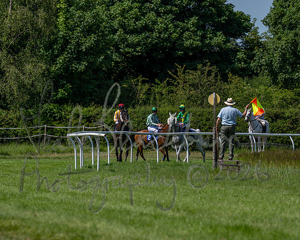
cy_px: 120
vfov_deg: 4.6
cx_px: 150
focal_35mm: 338
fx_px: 3000
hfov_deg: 5.7
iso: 125
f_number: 4
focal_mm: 200
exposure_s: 1/2000
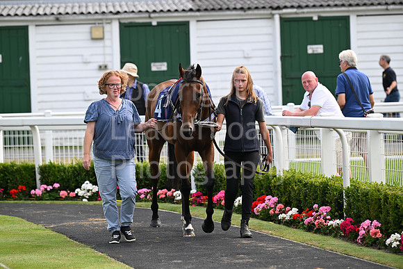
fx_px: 2239
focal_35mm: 200
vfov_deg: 6.9
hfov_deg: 10.3
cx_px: 202
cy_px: 134
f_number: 4.5
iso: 400
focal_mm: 200
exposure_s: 1/1600
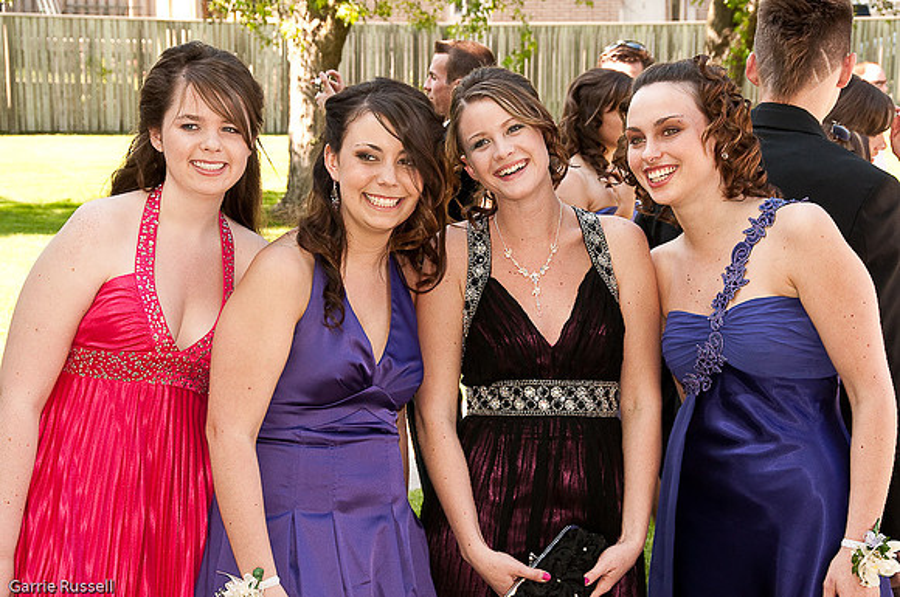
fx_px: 2322
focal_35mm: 93
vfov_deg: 14.7
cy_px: 298
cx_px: 450
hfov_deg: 21.9
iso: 640
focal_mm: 62
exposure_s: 1/125
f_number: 11
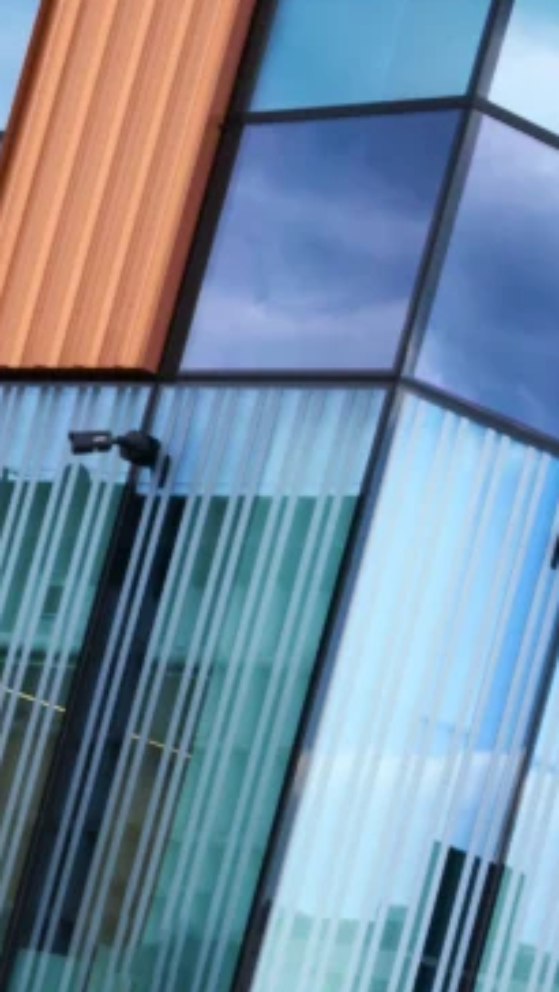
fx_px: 4502
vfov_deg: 12.6
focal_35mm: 171
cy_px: 715
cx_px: -720
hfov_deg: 6.8
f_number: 11
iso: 250
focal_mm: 58
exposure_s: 1/125
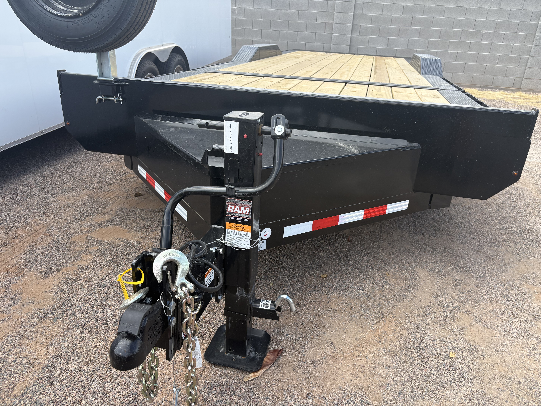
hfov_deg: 67.3
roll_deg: -2.2
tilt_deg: -21.7
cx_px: 270
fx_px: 406
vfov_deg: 53.1
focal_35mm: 26
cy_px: 203
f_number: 1.6
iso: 50
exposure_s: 1/820
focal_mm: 5.96
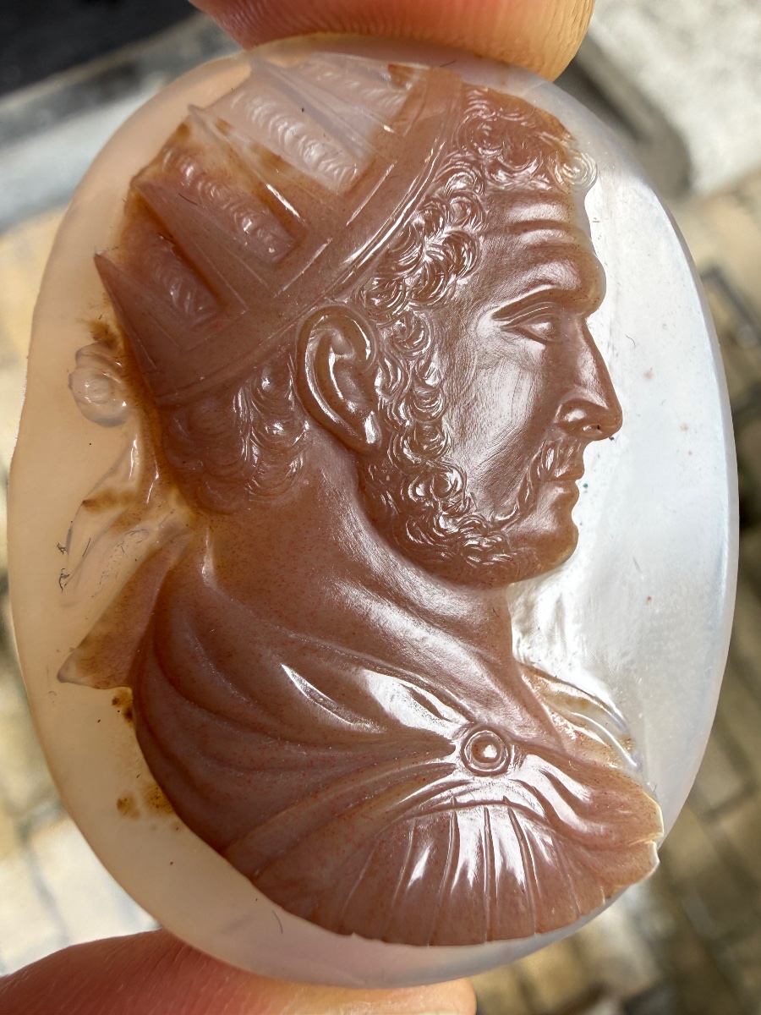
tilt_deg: -78.5
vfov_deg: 69.4
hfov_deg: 54.9
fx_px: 733
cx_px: 380
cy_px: 508
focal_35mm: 25
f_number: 2.2
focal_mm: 2.22
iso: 40
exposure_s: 1/99
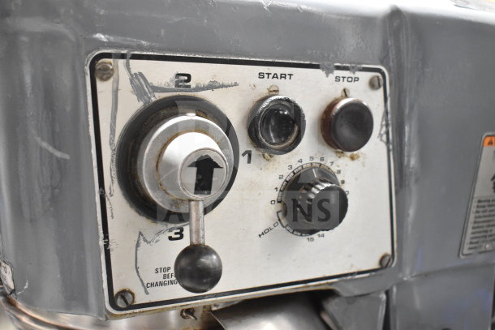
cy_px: 165
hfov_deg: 45.0
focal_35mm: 44
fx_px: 598
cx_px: 248
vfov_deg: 30.9
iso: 3200
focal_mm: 29
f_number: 4.2
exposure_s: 1/50
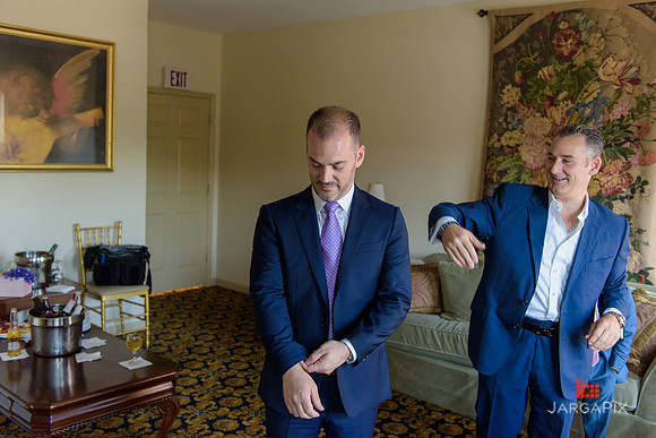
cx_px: 328
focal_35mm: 34
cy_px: 219
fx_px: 620
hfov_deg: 55.8
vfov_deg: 38.9
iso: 640
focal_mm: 34
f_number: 3.2
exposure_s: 1/125
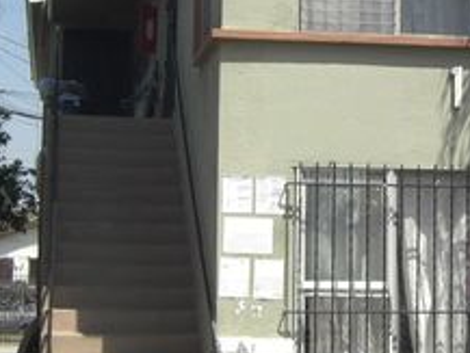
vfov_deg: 13.2
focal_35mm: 112
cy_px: 61
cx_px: 412
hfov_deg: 17.3
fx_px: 1522
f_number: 4
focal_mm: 7.9
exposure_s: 1/640
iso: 80
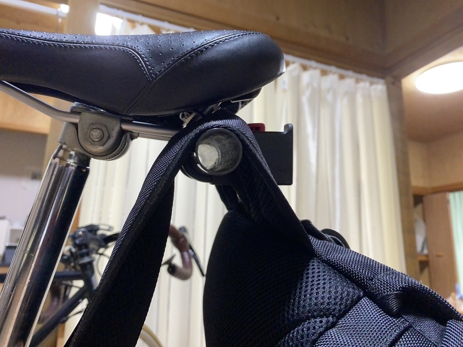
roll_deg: -2.3
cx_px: 232
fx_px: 348
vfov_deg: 53.1
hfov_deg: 67.3
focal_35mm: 26
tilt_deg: +14.0
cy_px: 174
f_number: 1.8
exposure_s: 1/50
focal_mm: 4.25
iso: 250
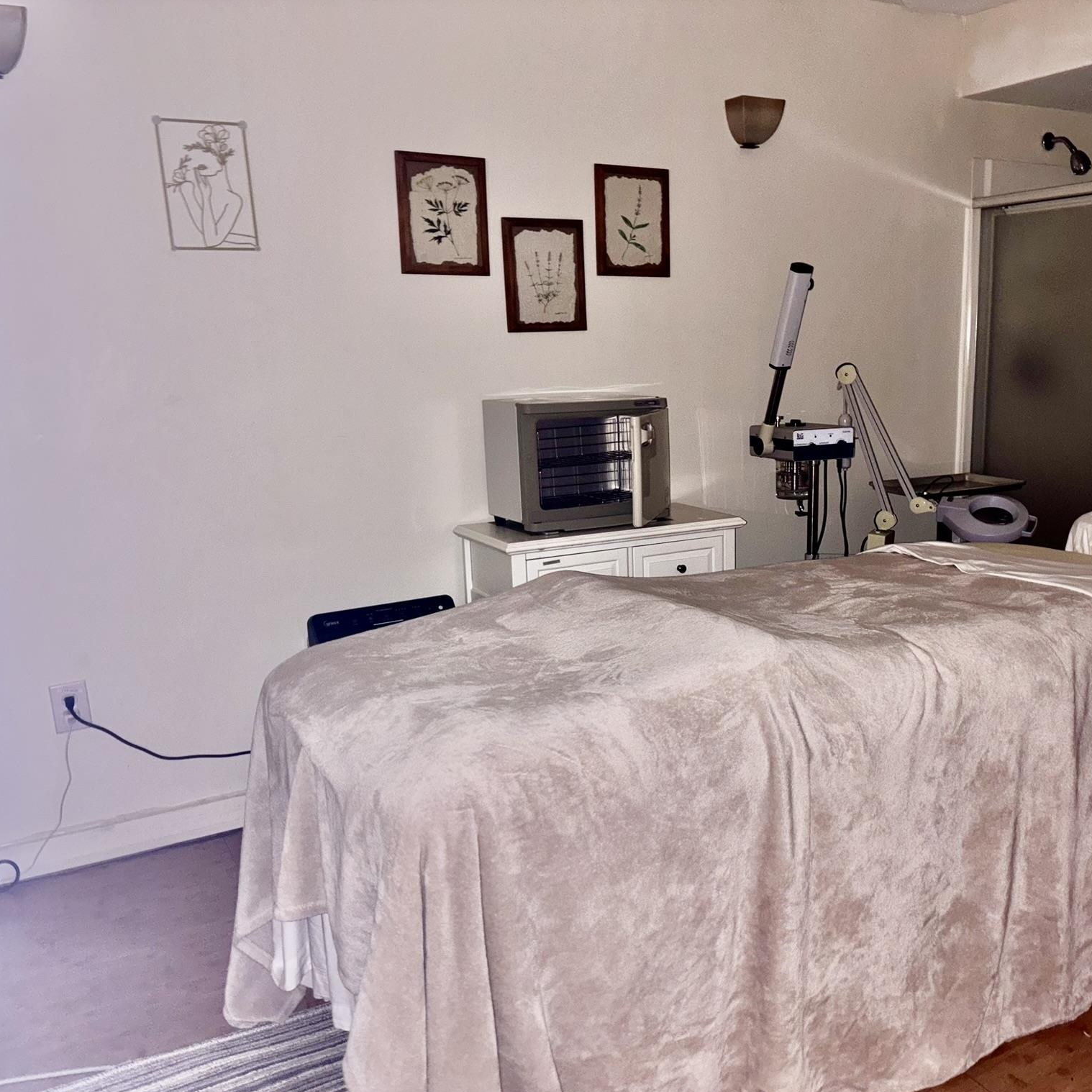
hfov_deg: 51.8
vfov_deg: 52.5
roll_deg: +0.6
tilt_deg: -11.5
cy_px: 548
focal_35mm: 31
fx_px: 1106
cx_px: 700
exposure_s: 1/4
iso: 100
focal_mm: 5.96
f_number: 1.6
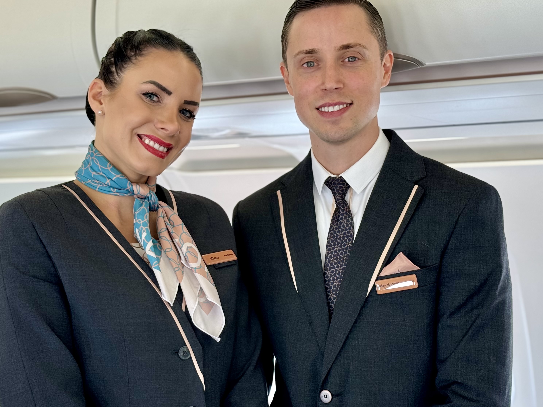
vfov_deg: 22.6
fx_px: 1020
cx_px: 268
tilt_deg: -0.2
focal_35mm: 65
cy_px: 217
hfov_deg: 29.8
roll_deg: +1.7
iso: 100
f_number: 1.78
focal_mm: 6.86
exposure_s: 1/133
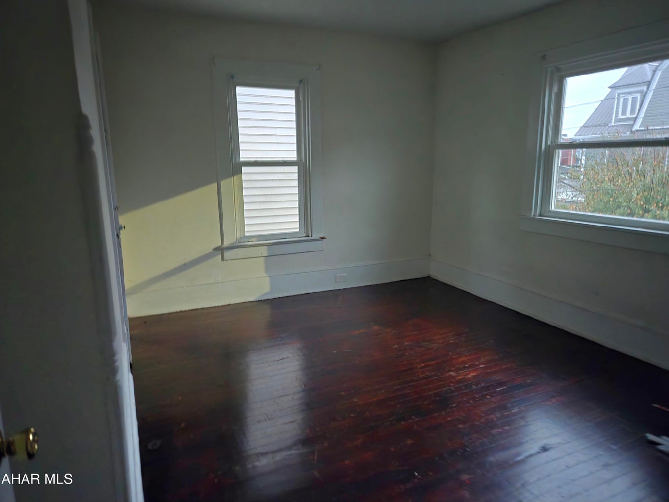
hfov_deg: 73.9
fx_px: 445
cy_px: 251
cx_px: 334
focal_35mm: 23
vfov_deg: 58.9
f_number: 1.8
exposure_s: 1/15
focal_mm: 5.4
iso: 2500
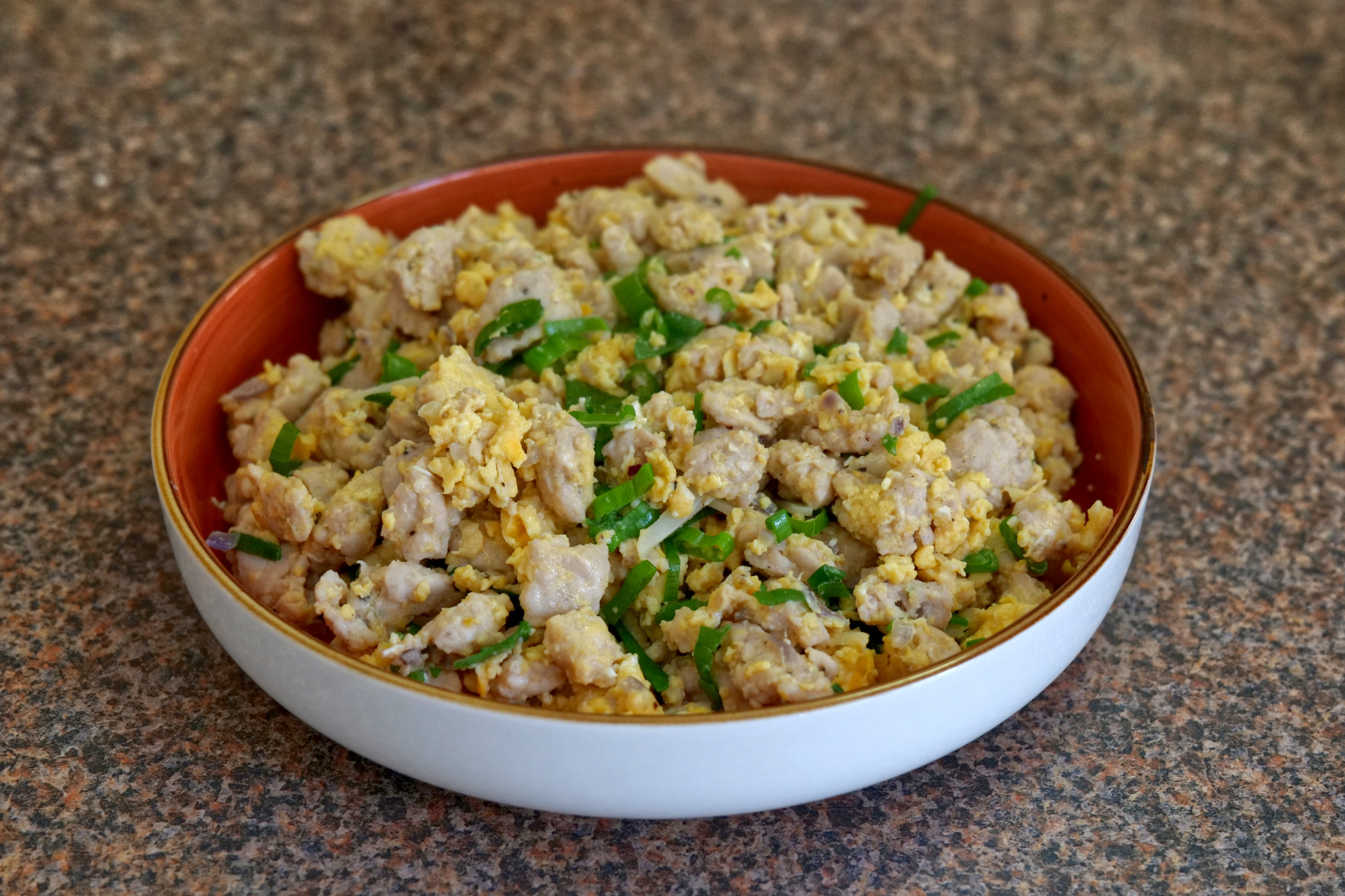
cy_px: 448
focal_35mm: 60
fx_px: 2241
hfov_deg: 33.4
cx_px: 672
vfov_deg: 22.6
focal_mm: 60
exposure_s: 1/60
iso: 3200
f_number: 7.1
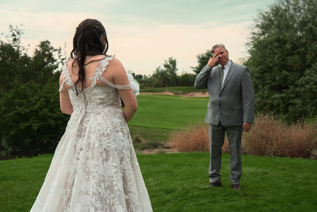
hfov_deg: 37.5
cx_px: 158
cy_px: 106
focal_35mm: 53
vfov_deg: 25.6
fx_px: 467
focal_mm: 53
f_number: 5.6
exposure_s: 1/80
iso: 80
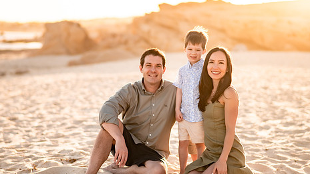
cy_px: 90
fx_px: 625
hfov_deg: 27.8
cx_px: 134
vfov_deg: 15.9
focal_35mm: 76
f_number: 1.8
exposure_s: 1/3200
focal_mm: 58
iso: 100
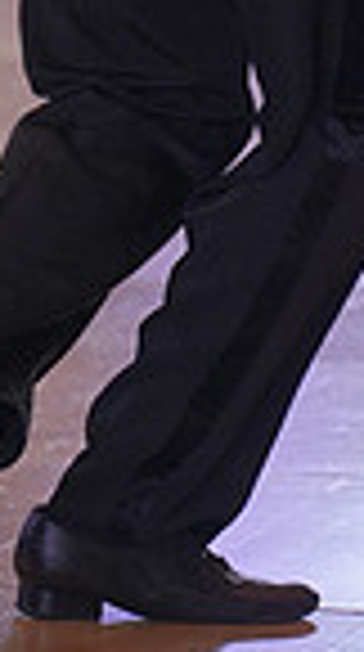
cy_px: -508
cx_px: 591
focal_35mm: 609
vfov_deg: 3.5
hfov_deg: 2.0
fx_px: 10505
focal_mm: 145
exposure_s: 1/500
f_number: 4
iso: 1600
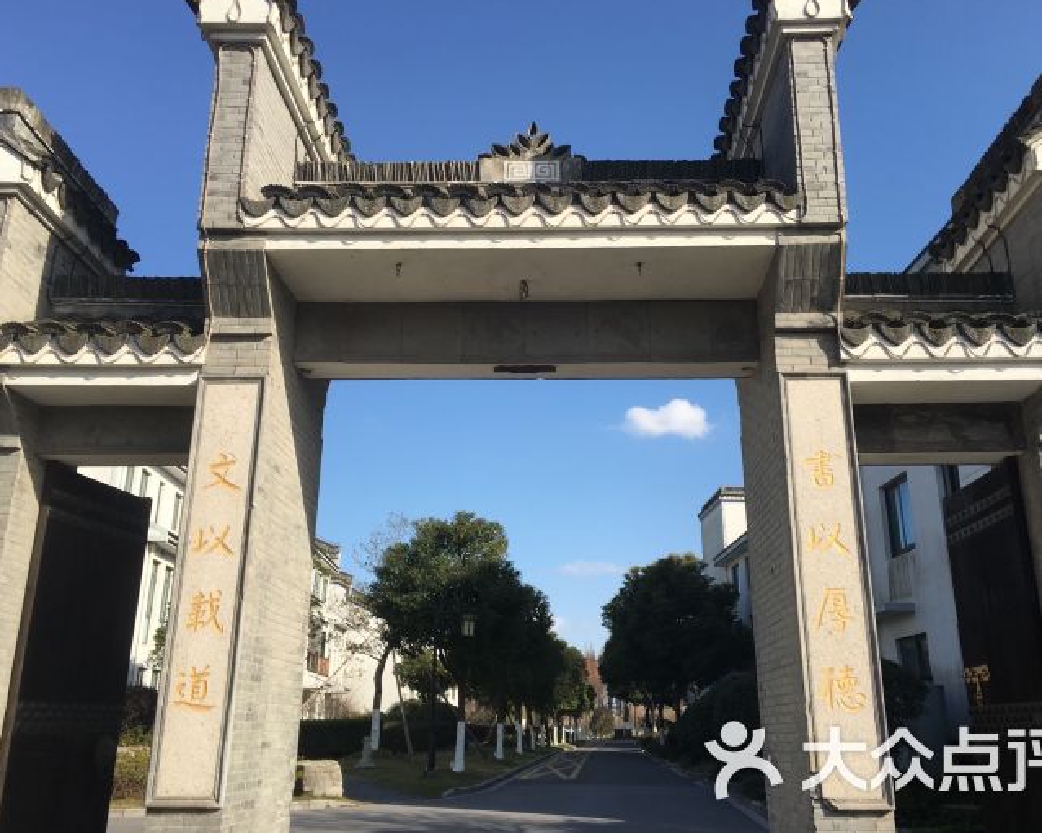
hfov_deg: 57.2
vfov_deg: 47.1
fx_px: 956
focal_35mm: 31
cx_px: 543
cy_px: 416
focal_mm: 4.15
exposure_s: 1/1399
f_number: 2.2
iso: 25
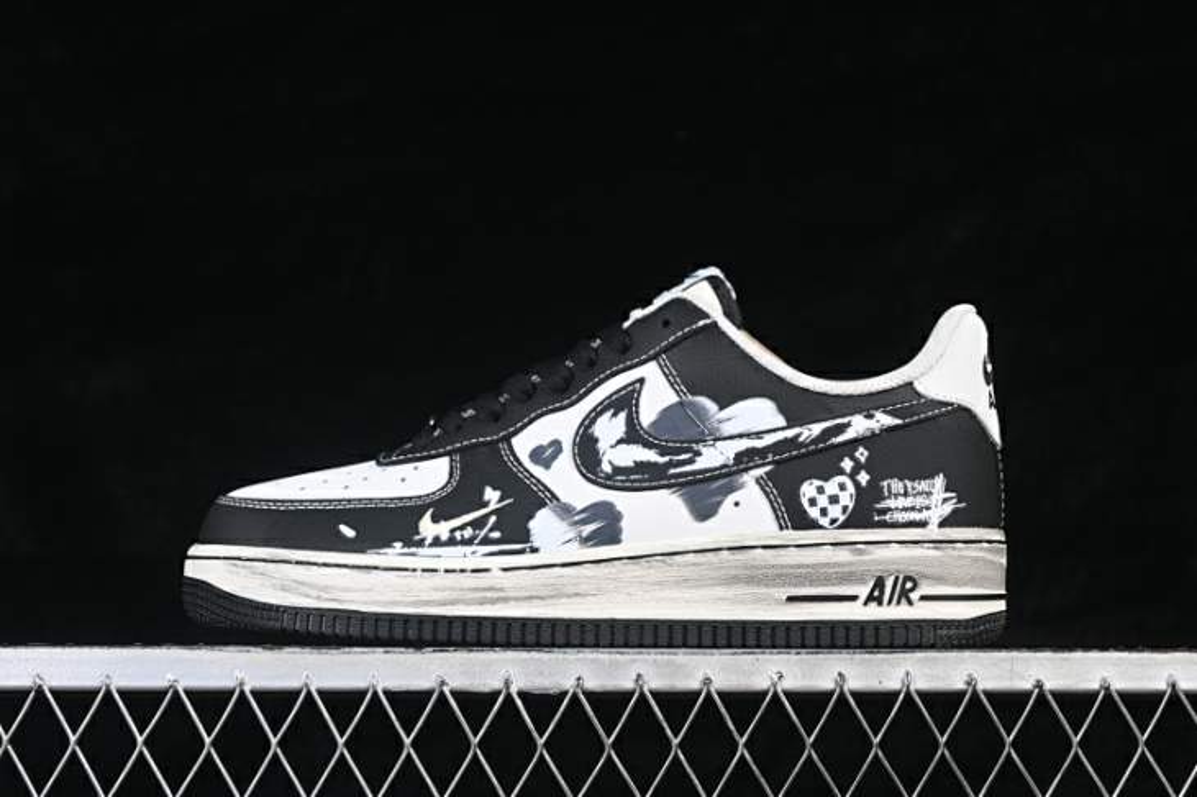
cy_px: 398
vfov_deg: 18.2
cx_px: 598
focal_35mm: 75
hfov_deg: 27.0
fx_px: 2493
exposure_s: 1/60
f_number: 6.3
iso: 160
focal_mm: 50
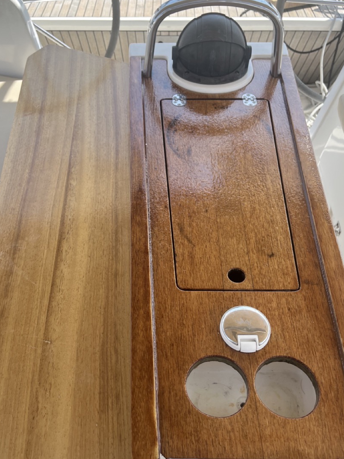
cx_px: 159
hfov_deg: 45.4
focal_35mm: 31
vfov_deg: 58.3
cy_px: 247
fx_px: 411
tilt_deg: -52.2
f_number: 1.6
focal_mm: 5.1
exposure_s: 1/906
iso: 50
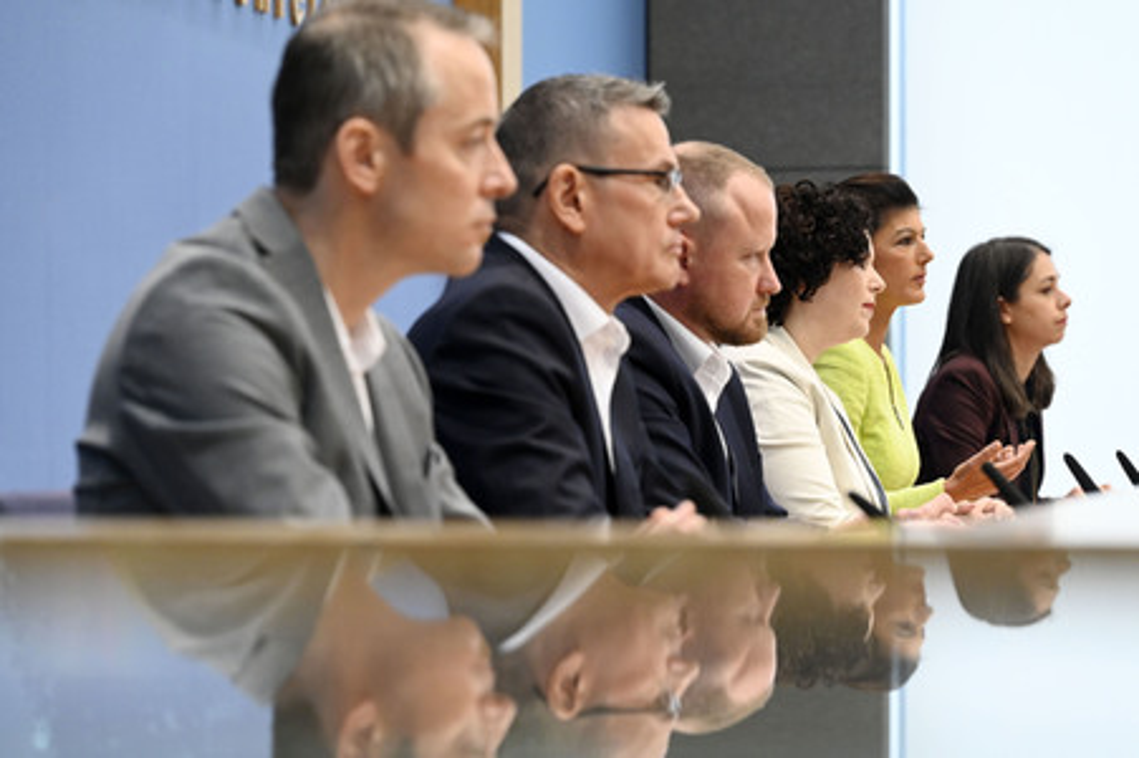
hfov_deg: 17.1
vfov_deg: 11.4
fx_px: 3794
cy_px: 379
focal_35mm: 120
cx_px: 570
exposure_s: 1/500
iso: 5000
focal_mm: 120
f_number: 5.6
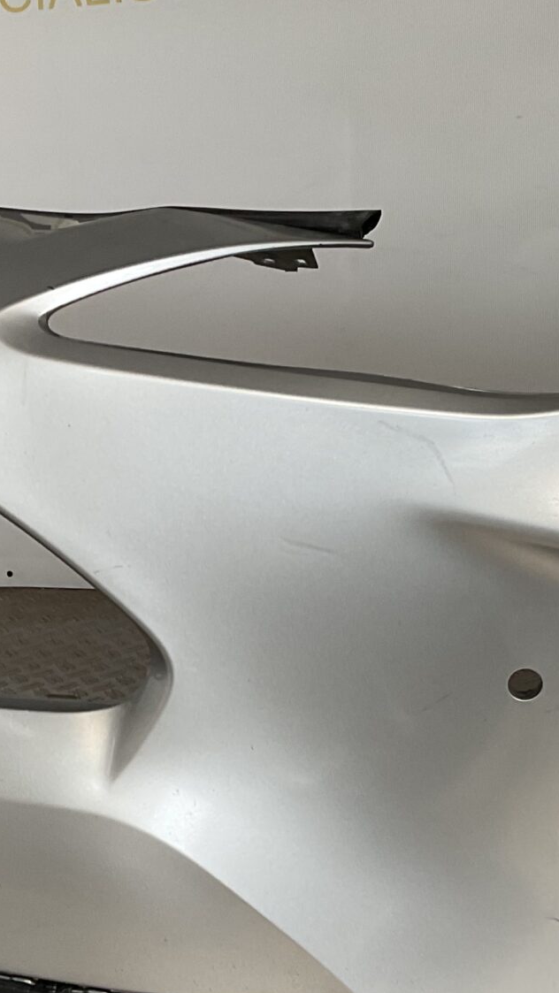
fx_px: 1897
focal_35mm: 72
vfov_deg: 28.9
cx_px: 193
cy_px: 733
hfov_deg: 16.7
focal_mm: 3
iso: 50
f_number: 1.8
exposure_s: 1/120
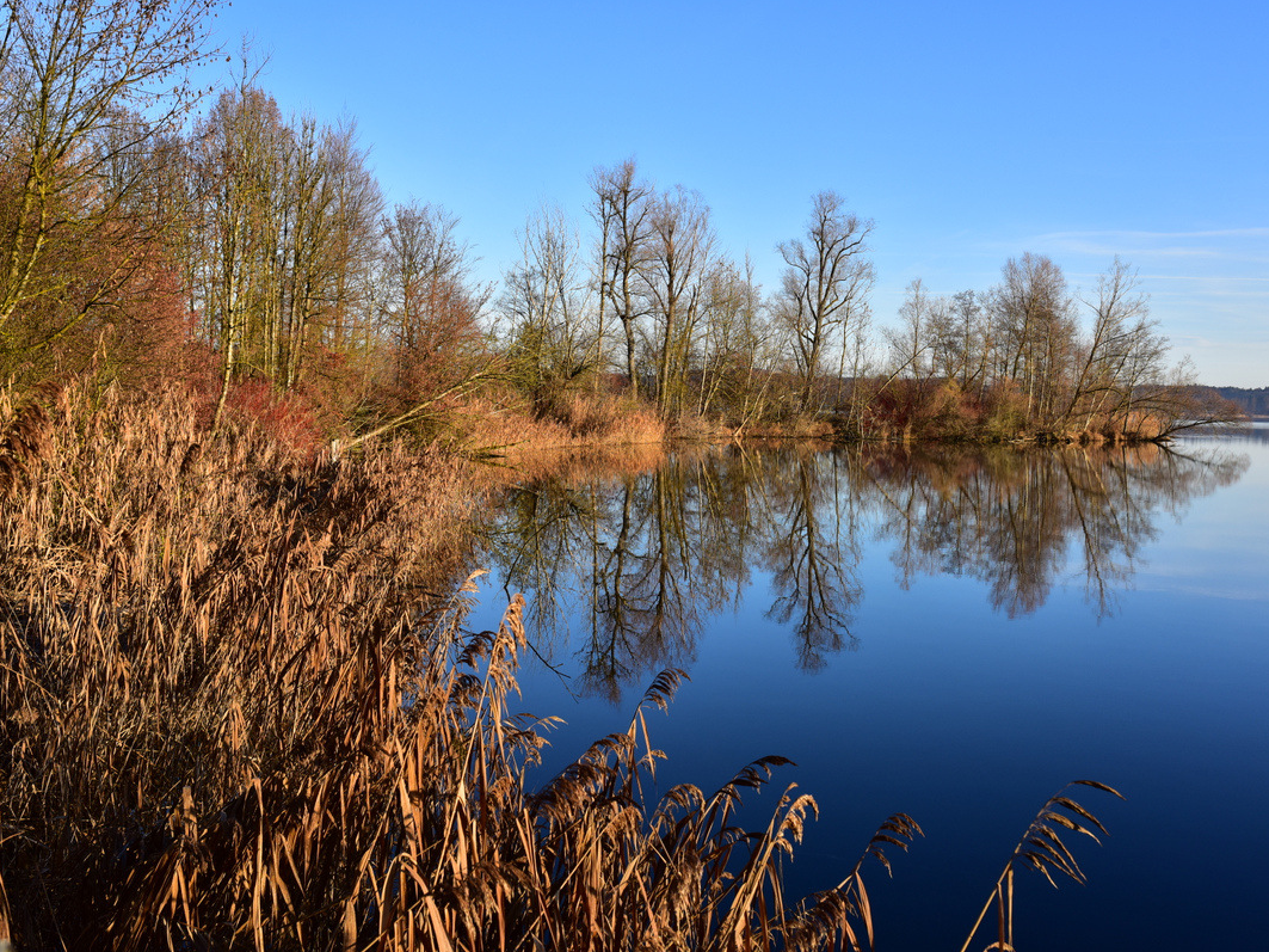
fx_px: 1393
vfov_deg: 37.7
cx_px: 598
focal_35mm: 38
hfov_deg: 49.0
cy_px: 476
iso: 360
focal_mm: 35
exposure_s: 1/400
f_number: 9
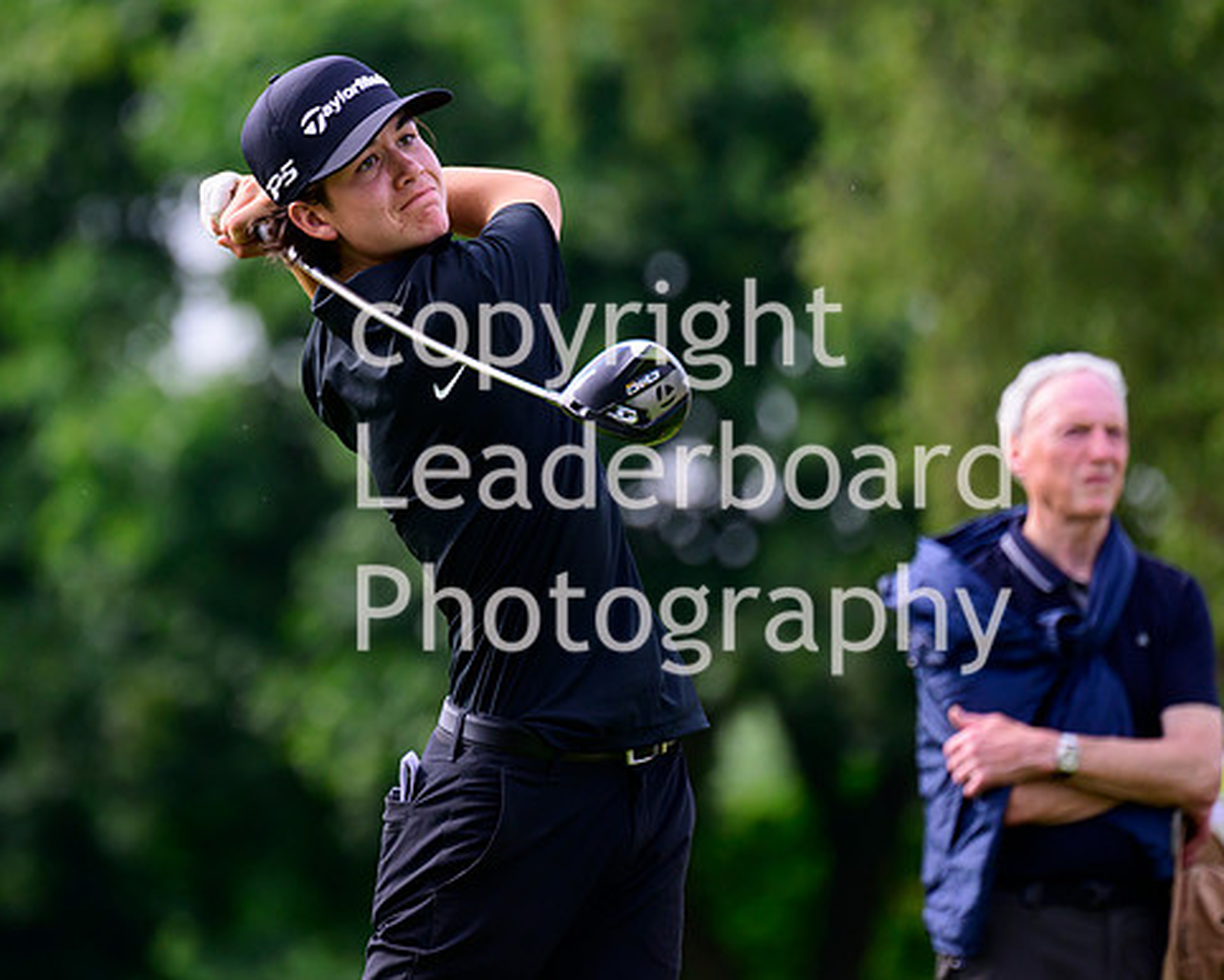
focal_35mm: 571
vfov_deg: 2.7
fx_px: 20697
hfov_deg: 3.4
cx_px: 490
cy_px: 460
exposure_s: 1/1600
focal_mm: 400
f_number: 5.6
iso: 800
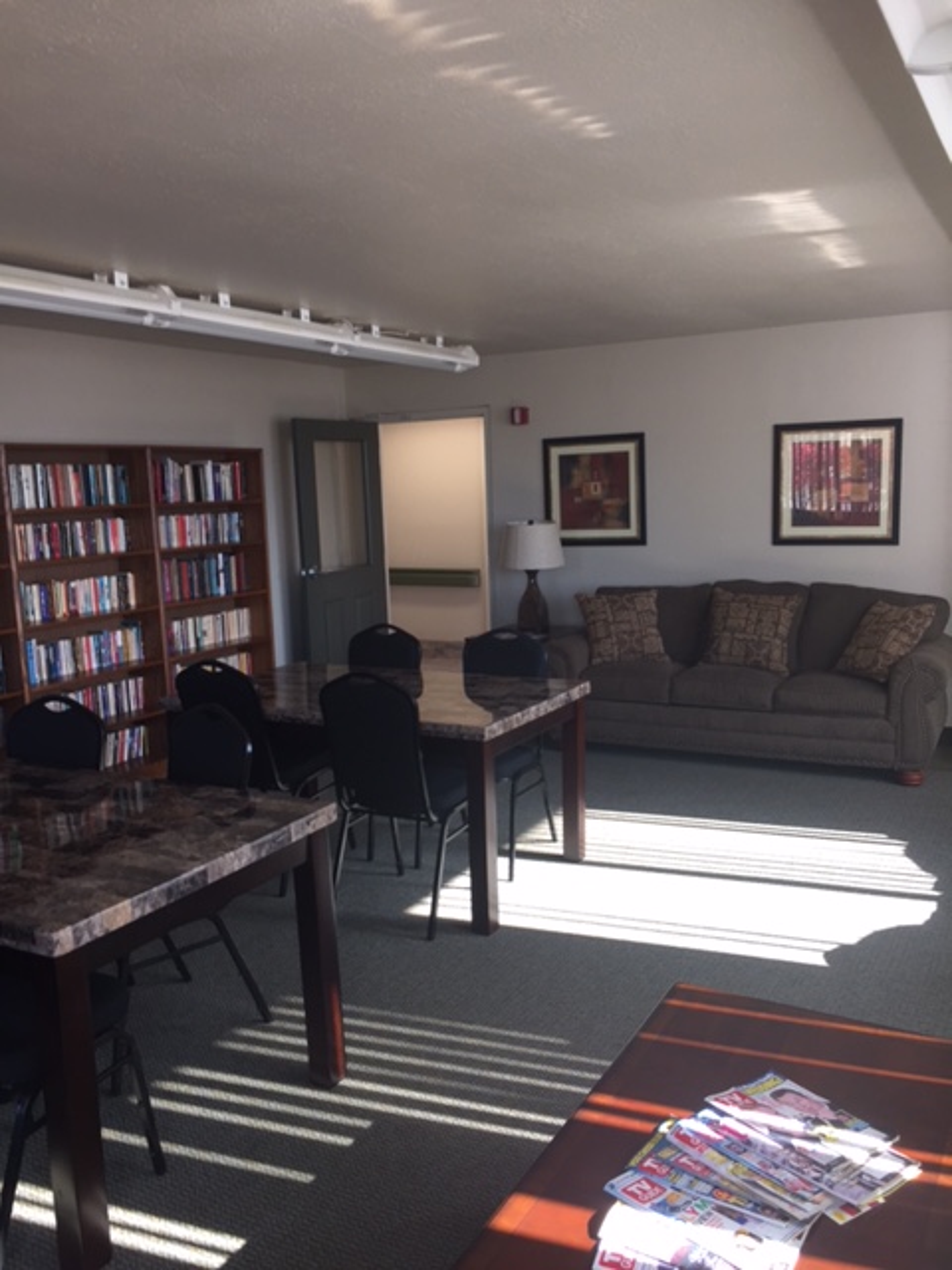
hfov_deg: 48.2
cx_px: 476
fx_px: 1063
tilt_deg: -8.0
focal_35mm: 29
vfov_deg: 61.7
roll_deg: +1.4
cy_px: 635
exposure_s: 1/60
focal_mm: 4.15
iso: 32
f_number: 2.2
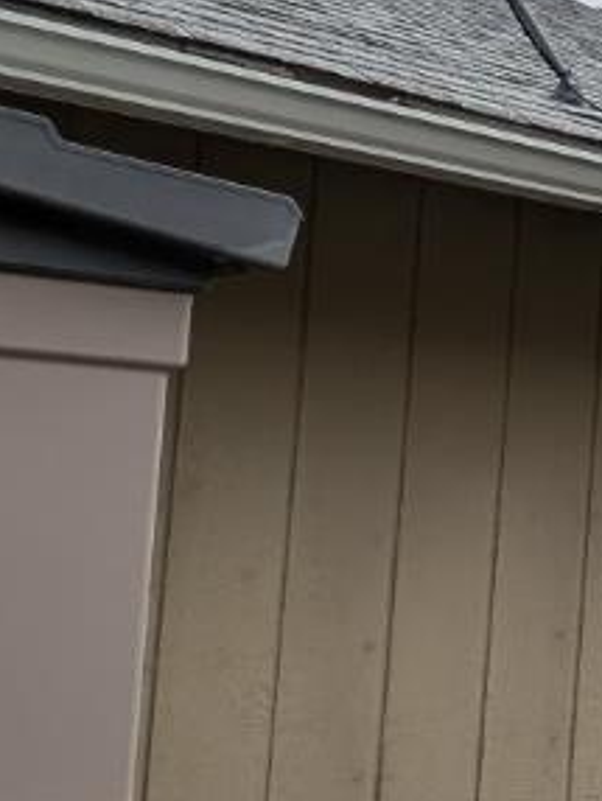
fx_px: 1459
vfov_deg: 30.7
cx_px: 1467
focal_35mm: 63
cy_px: 436
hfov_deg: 14.5
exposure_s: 1/2825
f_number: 1.95
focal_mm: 2.23
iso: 43
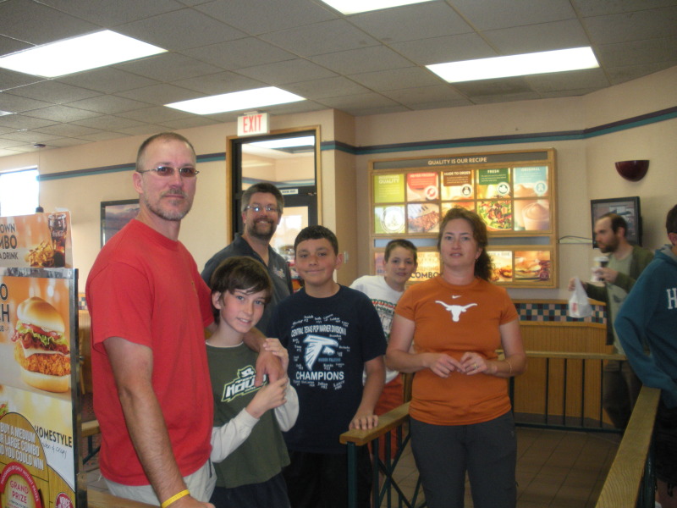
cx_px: 338
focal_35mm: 36
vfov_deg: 39.7
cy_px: 254
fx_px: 704
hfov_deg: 51.4
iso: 190
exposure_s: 1/53.7
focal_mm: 6.3
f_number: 3.5
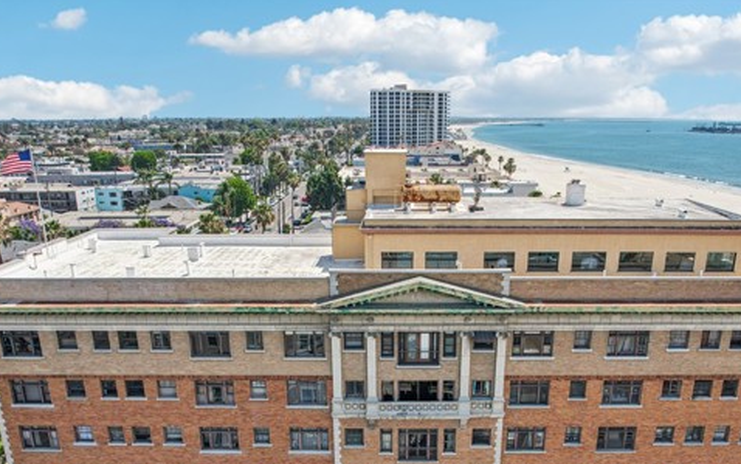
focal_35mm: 30
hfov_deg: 62.8
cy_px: 322
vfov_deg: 41.1
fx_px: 606
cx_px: 398
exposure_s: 1/1600
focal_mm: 8.4
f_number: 2.8
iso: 160
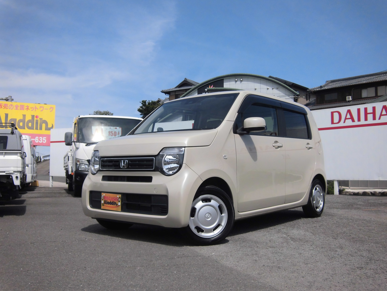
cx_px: 194
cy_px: 146
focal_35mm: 36
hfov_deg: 51.4
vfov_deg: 39.7
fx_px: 402
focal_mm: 6.4
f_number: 8.8
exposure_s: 1/250
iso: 100
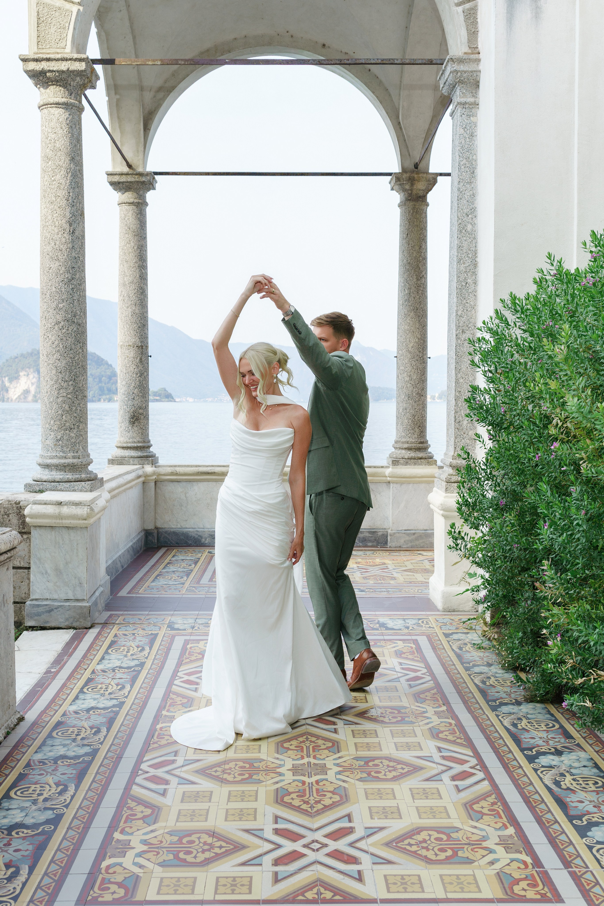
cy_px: 453
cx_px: 302
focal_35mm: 35
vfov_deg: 54.4
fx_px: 881
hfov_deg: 37.9
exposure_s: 1/250
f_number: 6.3
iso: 100
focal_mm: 35
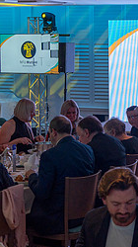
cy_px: 106
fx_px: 692
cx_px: 215
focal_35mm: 106
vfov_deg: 20.2
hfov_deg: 10.9
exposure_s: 1/60
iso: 125
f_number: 4.5
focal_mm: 35
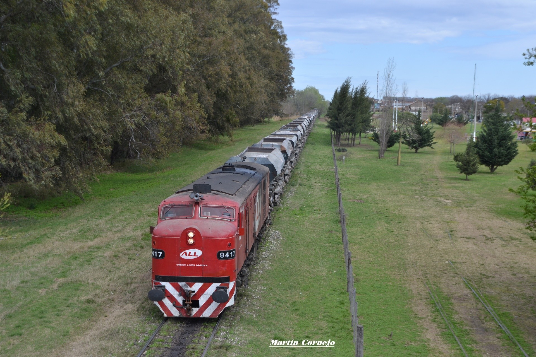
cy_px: 178
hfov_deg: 36.9
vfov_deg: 25.1
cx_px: 268
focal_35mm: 54
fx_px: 804
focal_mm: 36
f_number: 8
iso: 100
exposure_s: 1/250
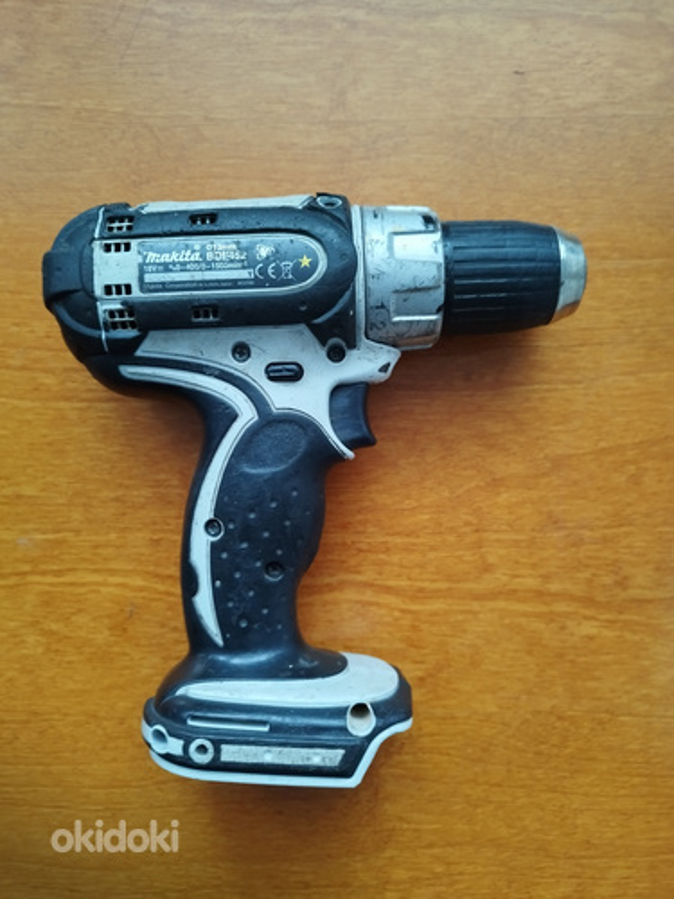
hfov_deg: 56.8
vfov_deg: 71.6
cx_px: 337
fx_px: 623
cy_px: 450
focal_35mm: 24
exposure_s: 1/33.3
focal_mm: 5.89
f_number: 1.89
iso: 560
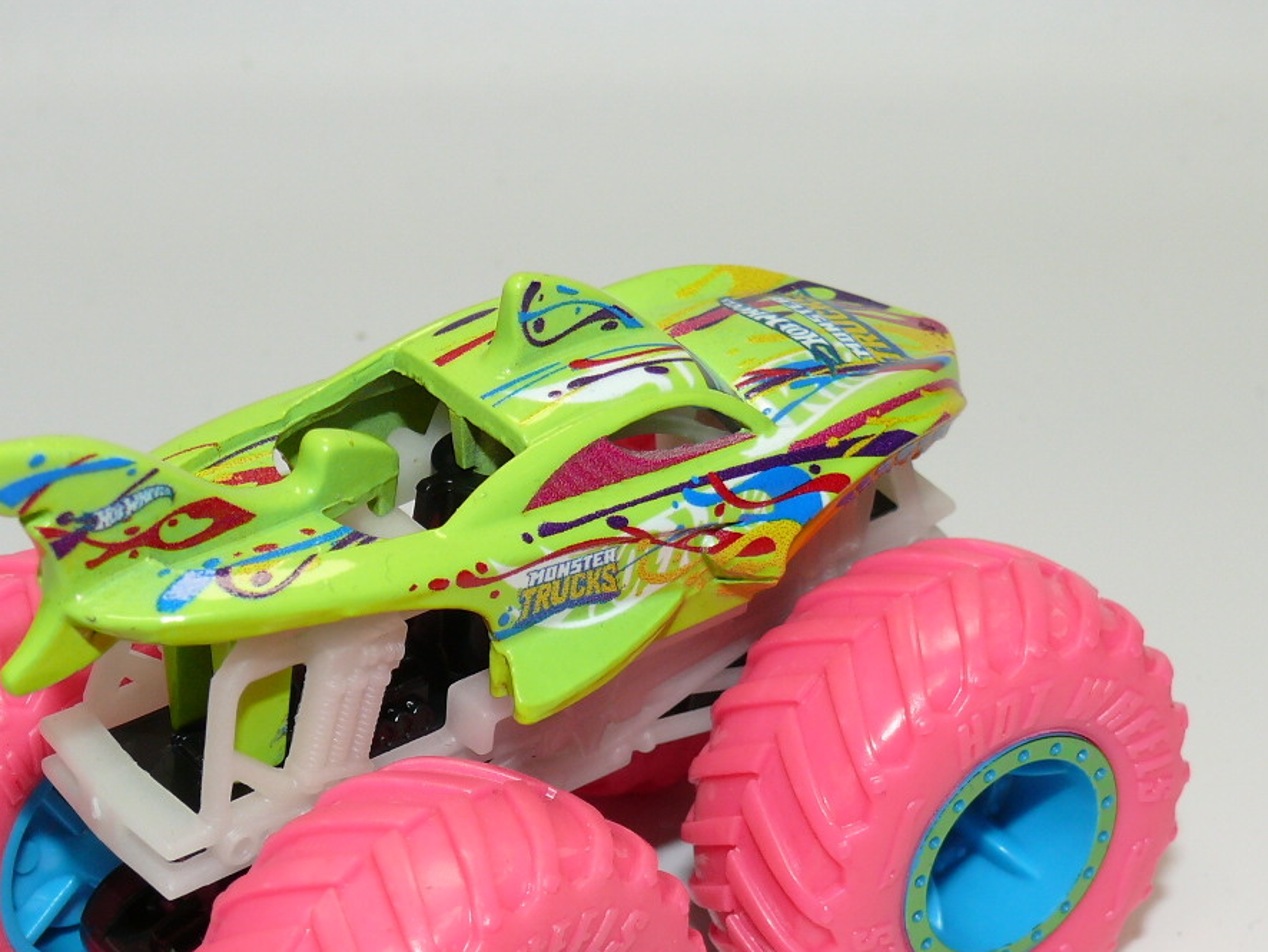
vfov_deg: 19.7
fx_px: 2711
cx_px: 572
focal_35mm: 74
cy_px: 746
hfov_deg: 26.3
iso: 100
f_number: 4
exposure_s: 1/30
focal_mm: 8.2
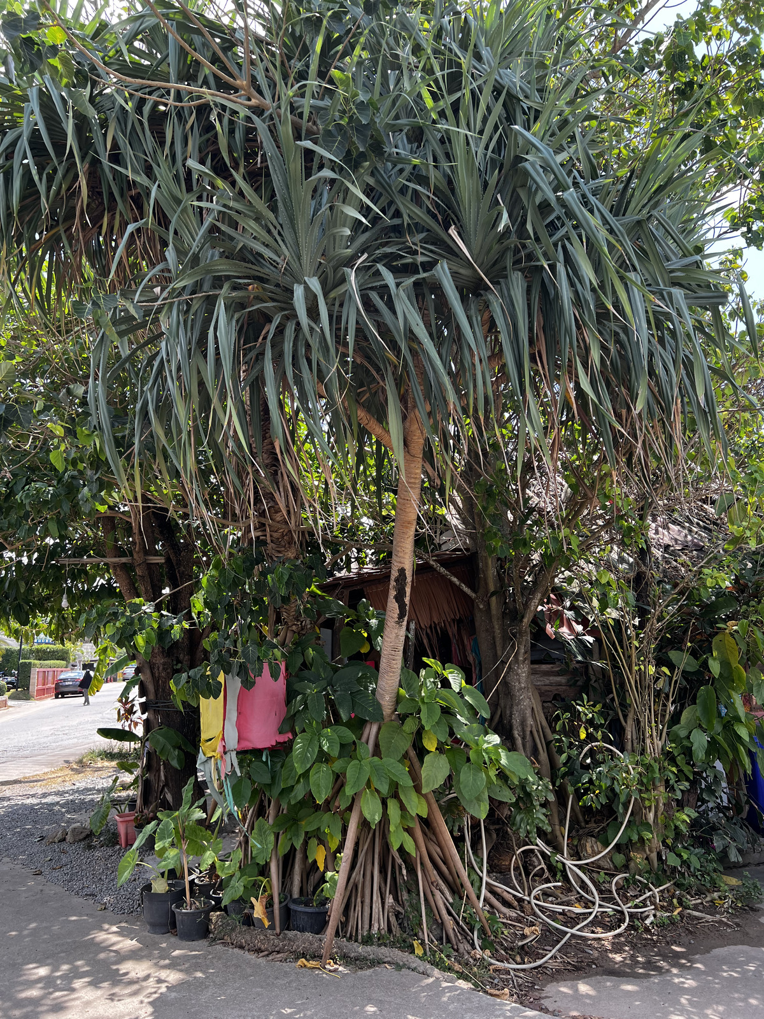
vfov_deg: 67.3
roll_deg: +0.6
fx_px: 765
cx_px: 382
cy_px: 510
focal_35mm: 26
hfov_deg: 53.1
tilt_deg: +12.1
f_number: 1.5
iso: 50
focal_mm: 5.7
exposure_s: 1/628
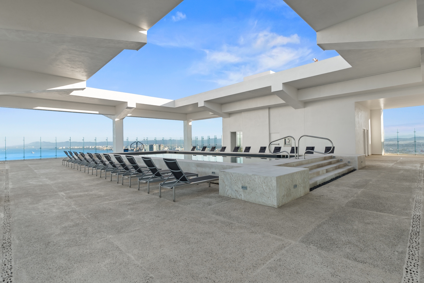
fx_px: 212
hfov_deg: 90.0
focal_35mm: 18
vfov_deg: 67.4
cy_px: 142
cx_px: 212
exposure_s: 1/30
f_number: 9
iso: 160
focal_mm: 12
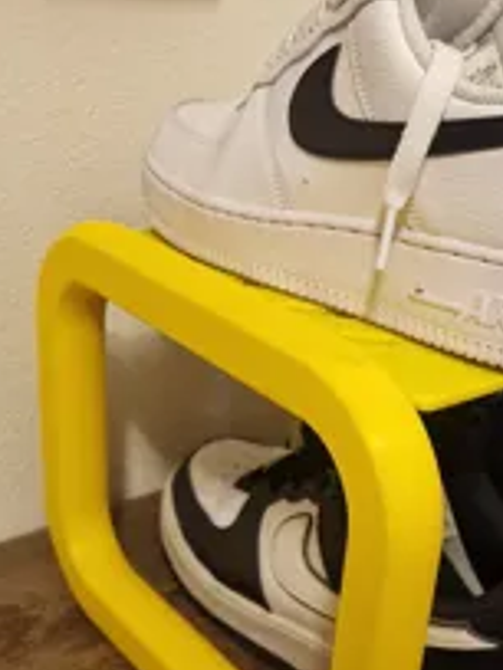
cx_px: 421
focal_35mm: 45
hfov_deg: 31.2
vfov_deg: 41.4
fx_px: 872
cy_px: 460
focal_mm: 6.4
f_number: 1.8
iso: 800
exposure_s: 1/100
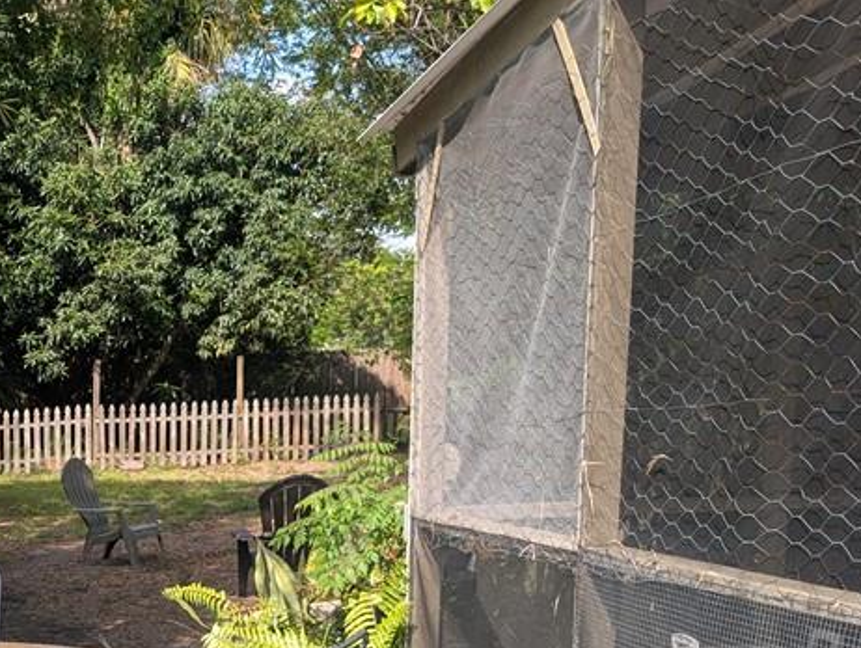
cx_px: 7
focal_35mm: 53
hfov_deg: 33.2
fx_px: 1320
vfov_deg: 26.1
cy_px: 654
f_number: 1.68
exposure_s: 1/283
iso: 23
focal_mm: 6.9
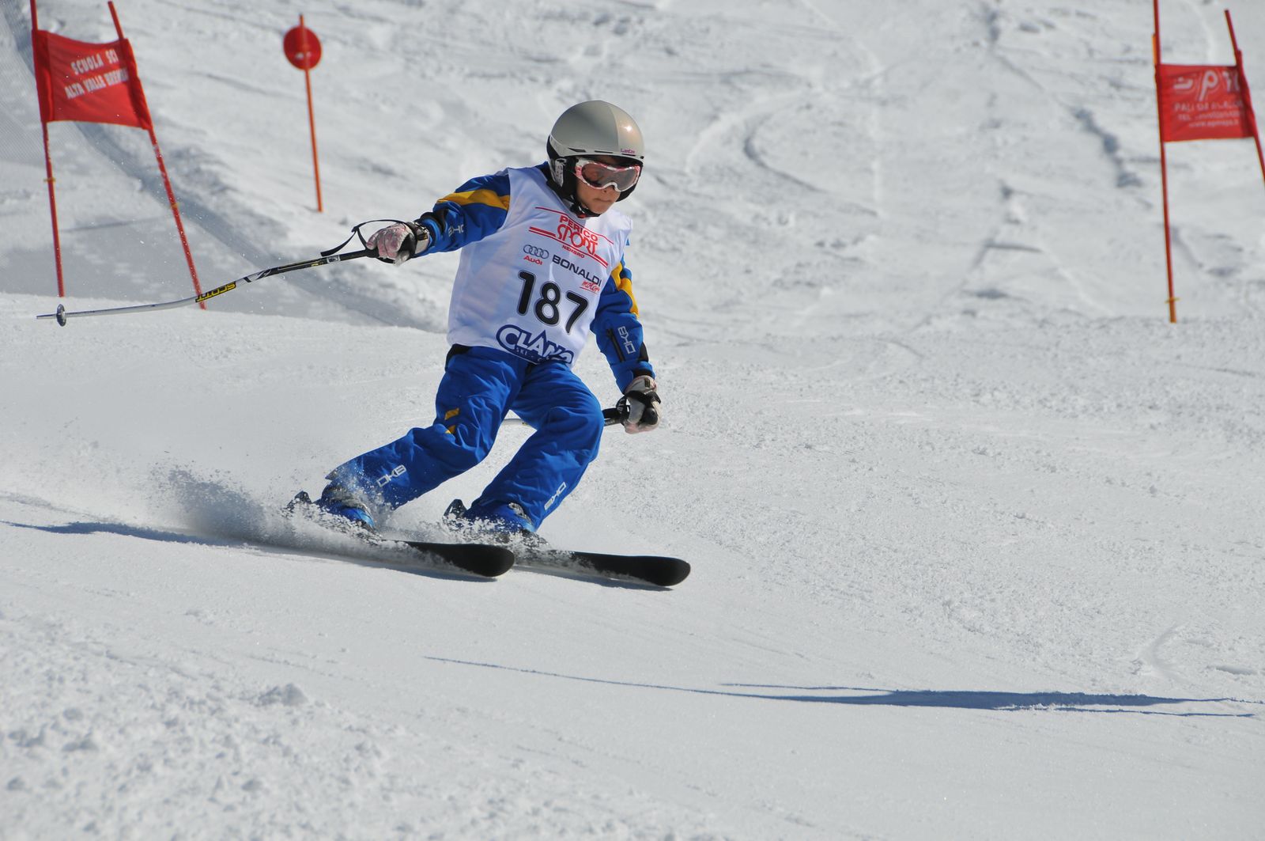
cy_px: 420
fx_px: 8950
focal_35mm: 255
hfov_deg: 8.1
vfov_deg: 5.4
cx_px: 632
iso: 200
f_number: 9
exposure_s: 1/1250
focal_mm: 170
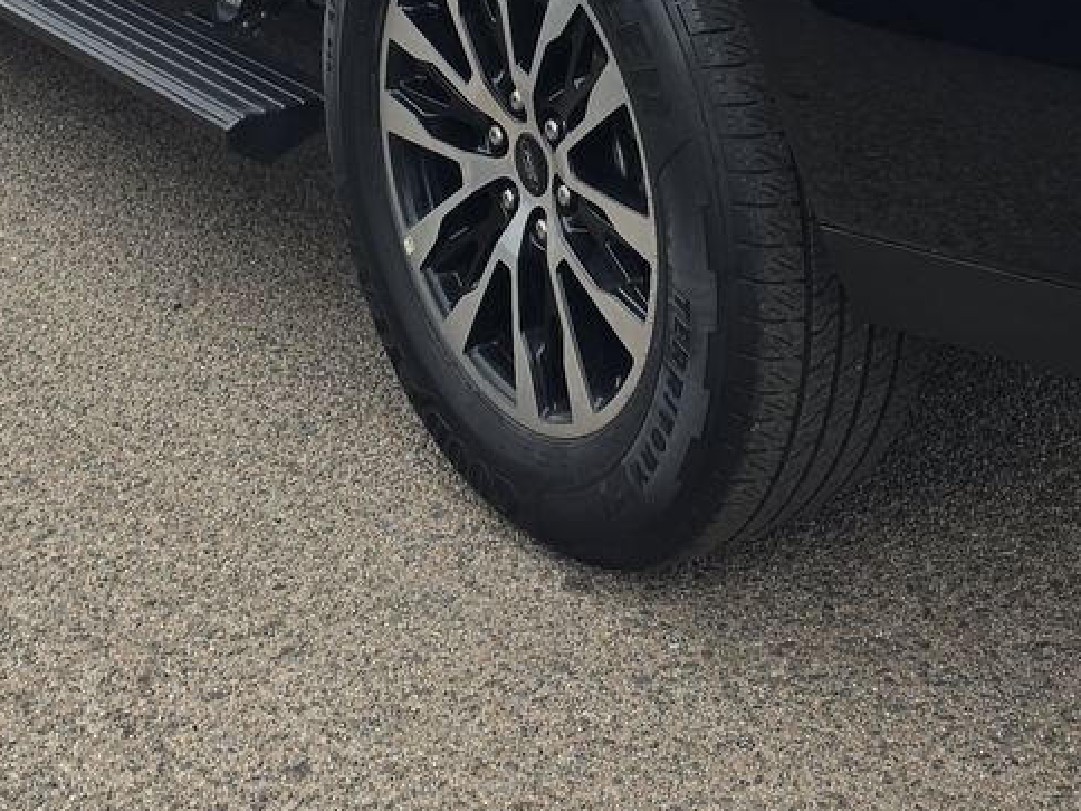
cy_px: -319
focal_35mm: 76
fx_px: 2373
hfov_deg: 25.6
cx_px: 692
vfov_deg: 17.8
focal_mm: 6.5
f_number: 1.4
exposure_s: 1/365
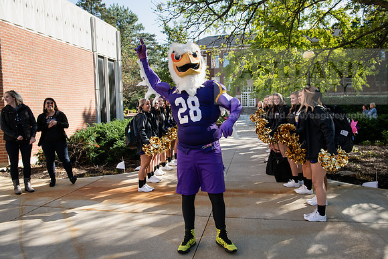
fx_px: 313
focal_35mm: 29
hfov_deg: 63.6
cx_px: 194
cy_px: 130
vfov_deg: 45.0
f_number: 5.6
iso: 400
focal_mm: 29
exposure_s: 1/640
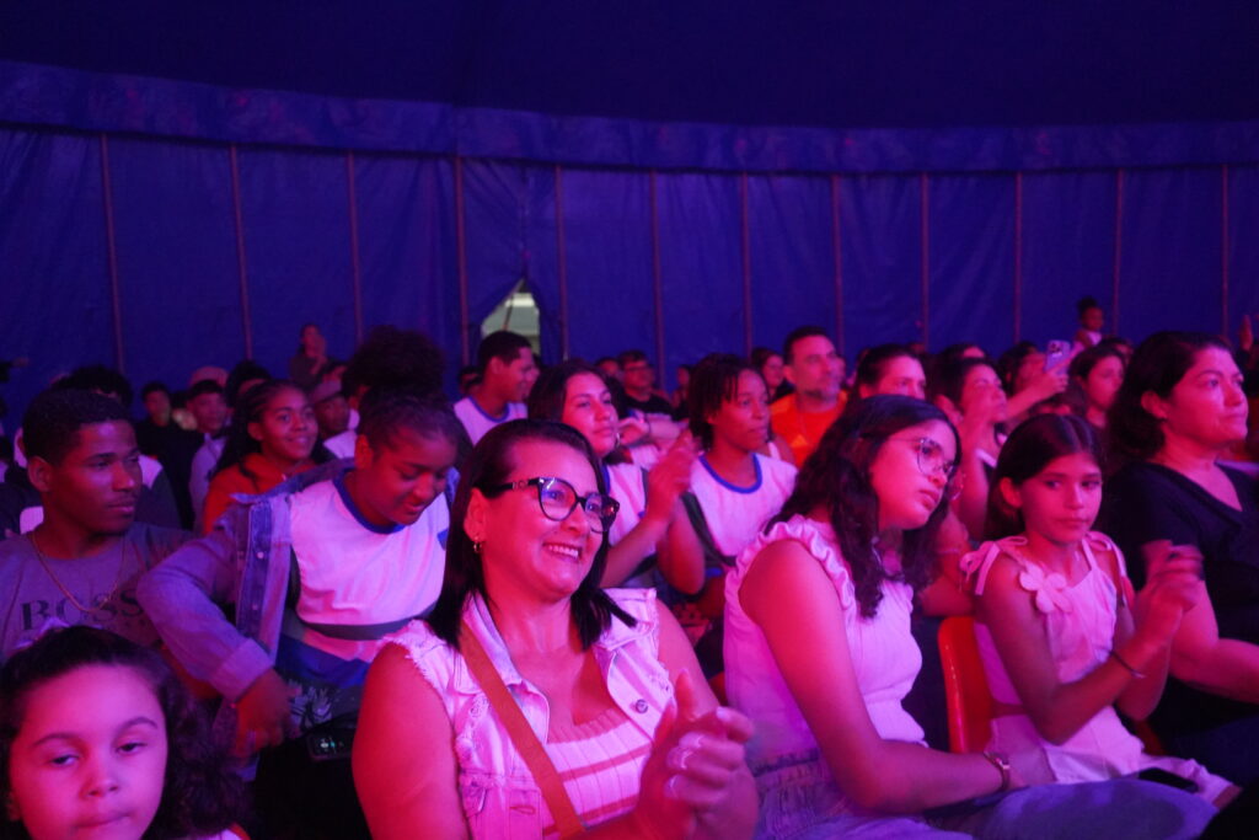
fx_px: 1014
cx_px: 630
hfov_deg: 63.7
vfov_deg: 45.0
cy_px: 420
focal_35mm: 29
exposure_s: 1/40
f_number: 3.5
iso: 12800
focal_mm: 29
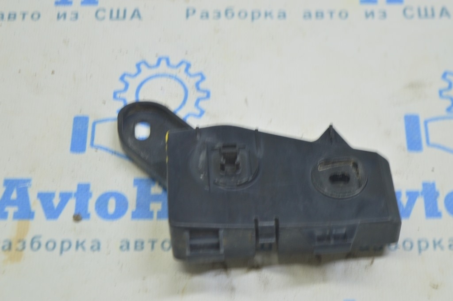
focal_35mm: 82
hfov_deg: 24.6
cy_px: 150
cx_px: 226
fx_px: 1037
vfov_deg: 16.5
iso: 400
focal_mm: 55
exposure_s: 1/20
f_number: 5.6
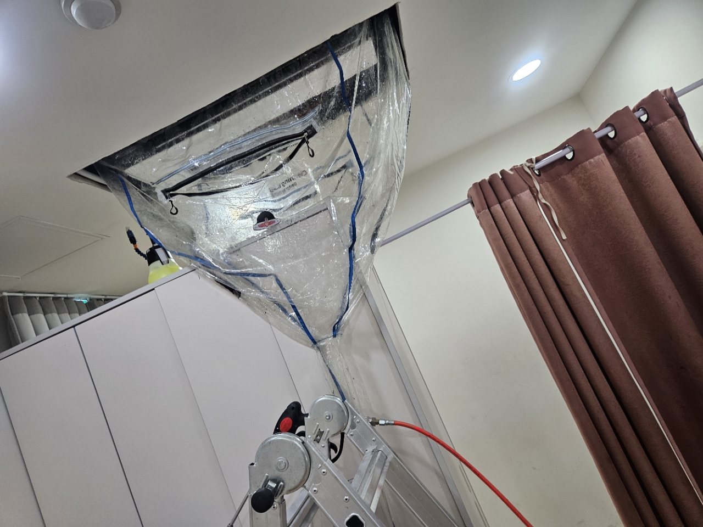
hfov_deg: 73.9
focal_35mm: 23
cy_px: 264
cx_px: 352
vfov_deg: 58.9
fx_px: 467
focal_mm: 5.4
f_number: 1.8
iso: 160
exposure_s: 1/120
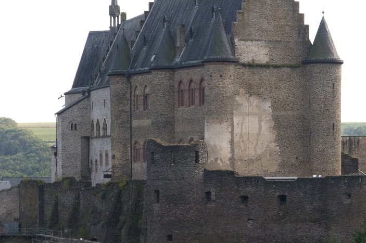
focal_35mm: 141
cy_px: 120
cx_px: 262
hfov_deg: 14.5
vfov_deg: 9.7
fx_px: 1430
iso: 400
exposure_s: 1/320
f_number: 9
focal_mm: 55
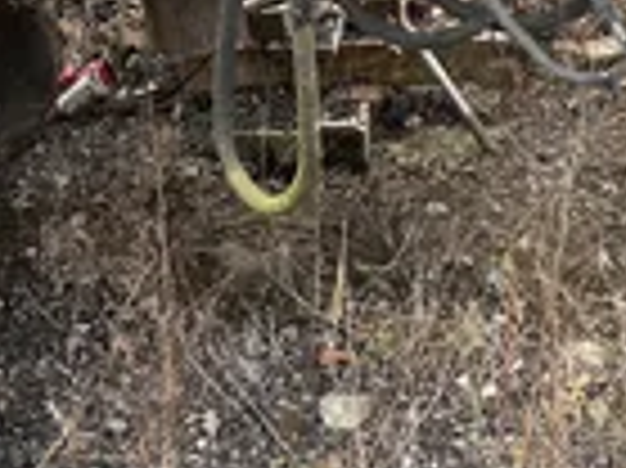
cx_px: 405
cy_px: -176
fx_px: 1355
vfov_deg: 18.0
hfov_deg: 25.9
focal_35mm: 75
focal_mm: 5.1
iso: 50
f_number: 1.6
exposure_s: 1/306
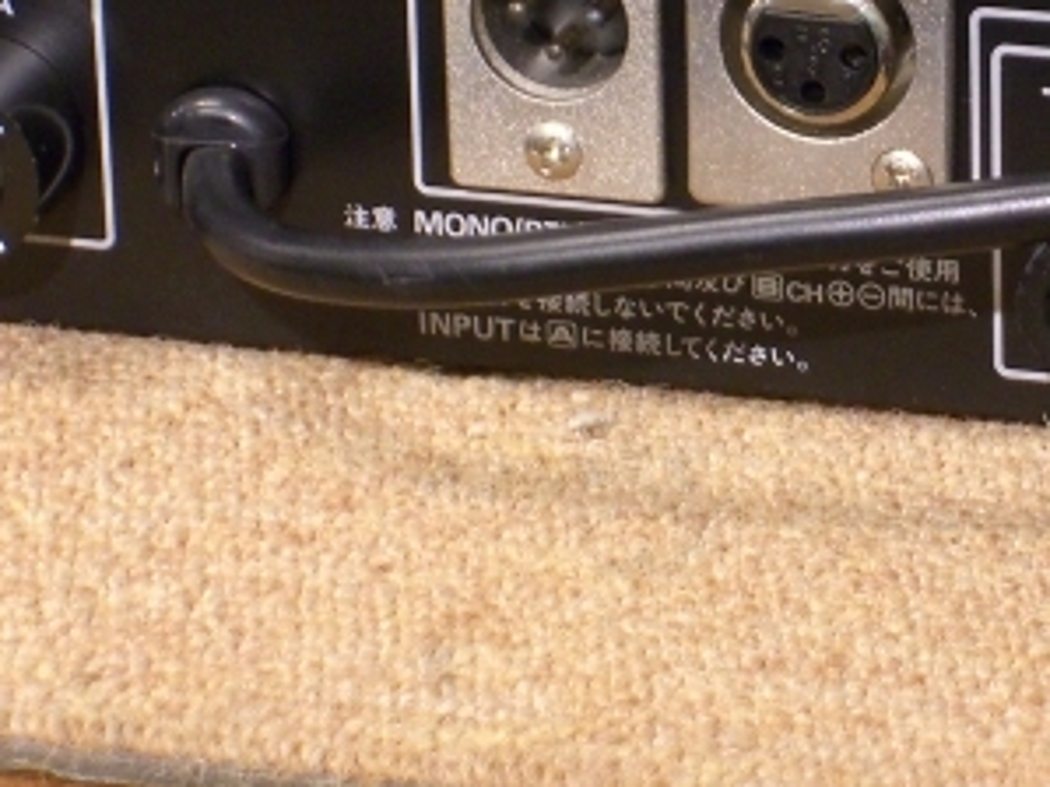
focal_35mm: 244
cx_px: 920
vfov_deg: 6.1
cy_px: -21
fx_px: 7398
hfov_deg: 8.1
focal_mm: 23.7
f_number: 5.1
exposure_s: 1/8
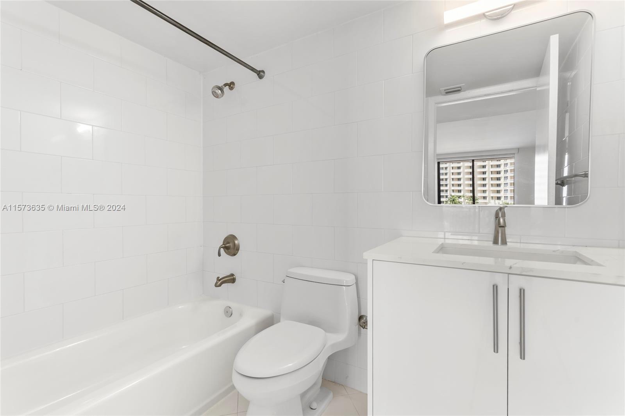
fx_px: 286
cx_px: 312
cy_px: 208
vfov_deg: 72.0
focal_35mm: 16
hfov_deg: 95.0
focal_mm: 16.5
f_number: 9
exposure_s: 1/2.5
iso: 250
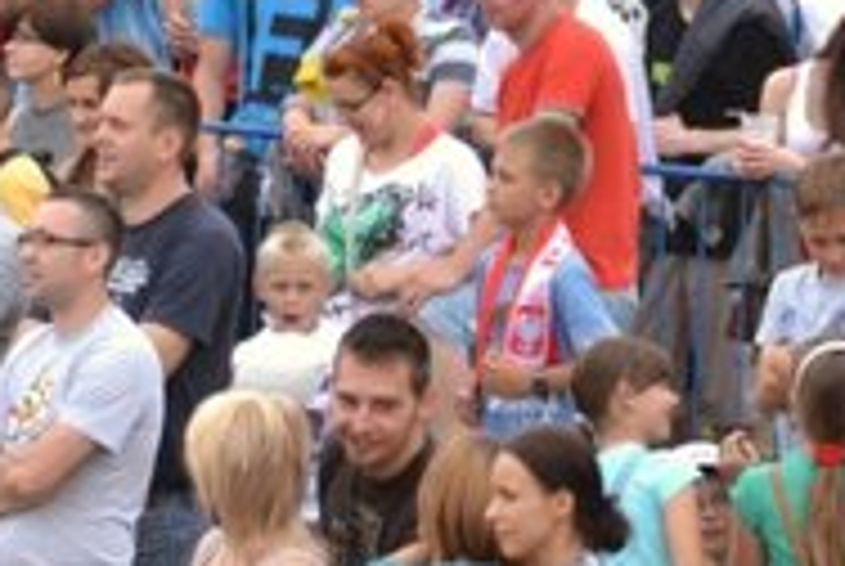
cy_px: -238
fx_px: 15227
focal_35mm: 648
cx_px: 364
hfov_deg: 3.2
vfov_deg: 2.1
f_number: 4.5
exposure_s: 1/200
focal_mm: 125
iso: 200
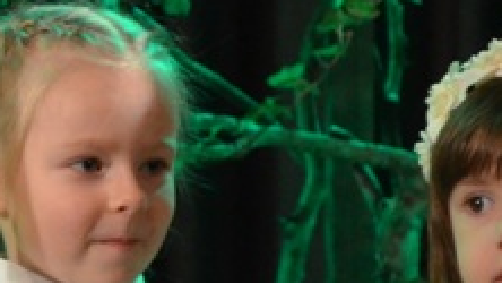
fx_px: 6364
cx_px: -590
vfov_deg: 2.5
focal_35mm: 478
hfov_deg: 4.4
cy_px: 475
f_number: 5.6
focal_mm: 66
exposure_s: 1/60
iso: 1800
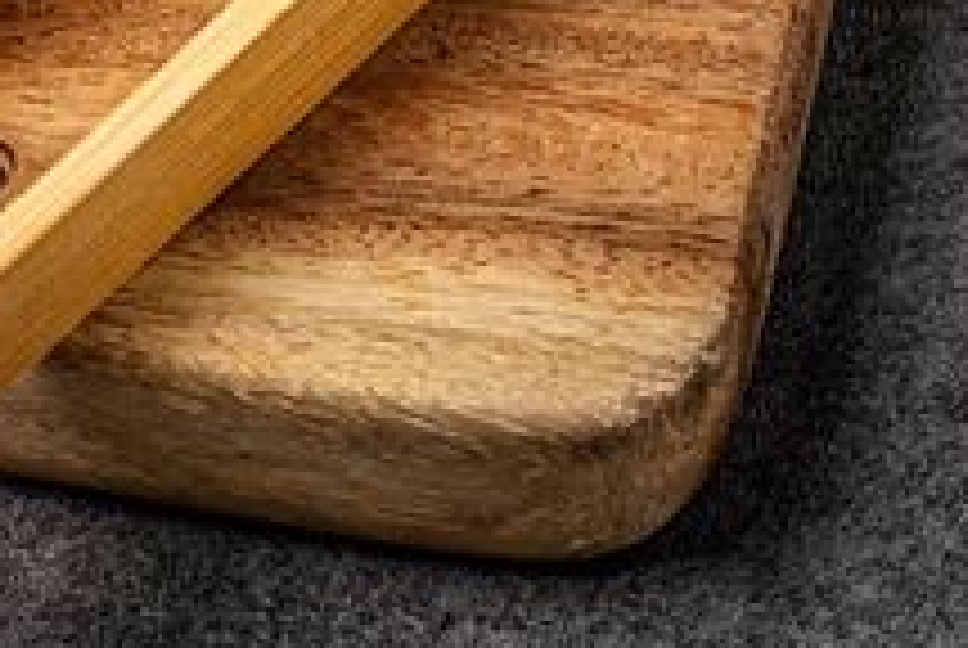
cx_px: -1027
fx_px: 15159
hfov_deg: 3.6
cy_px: -1053
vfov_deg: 2.4
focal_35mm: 563
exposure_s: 1/125
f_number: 7.1
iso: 100
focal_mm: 101
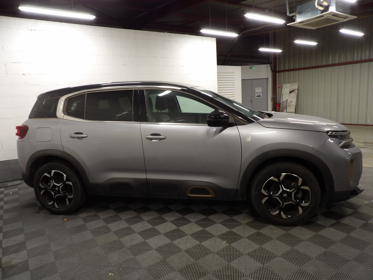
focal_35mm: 24
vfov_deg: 56.8
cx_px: 186
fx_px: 259
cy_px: 140
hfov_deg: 71.6
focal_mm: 4.3
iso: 200
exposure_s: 1/21
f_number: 3.2
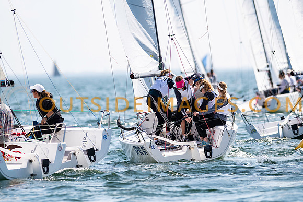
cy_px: 101
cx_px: 152
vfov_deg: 3.1
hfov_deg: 4.6
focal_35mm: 450
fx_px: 3788
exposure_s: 1/2500
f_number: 5
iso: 200
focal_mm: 300
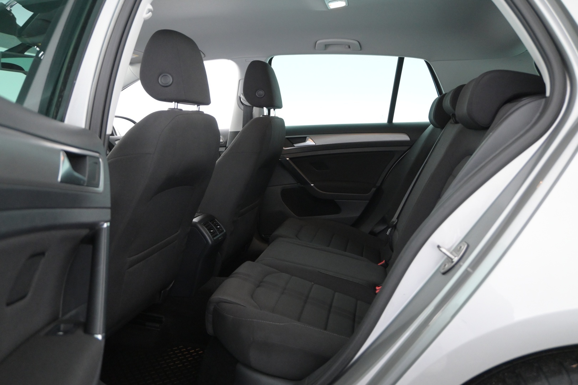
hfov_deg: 63.2
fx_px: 470
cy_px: 192
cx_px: 289
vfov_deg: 44.6
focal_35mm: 29
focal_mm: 19.5
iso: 2500
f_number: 3.8
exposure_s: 1/30
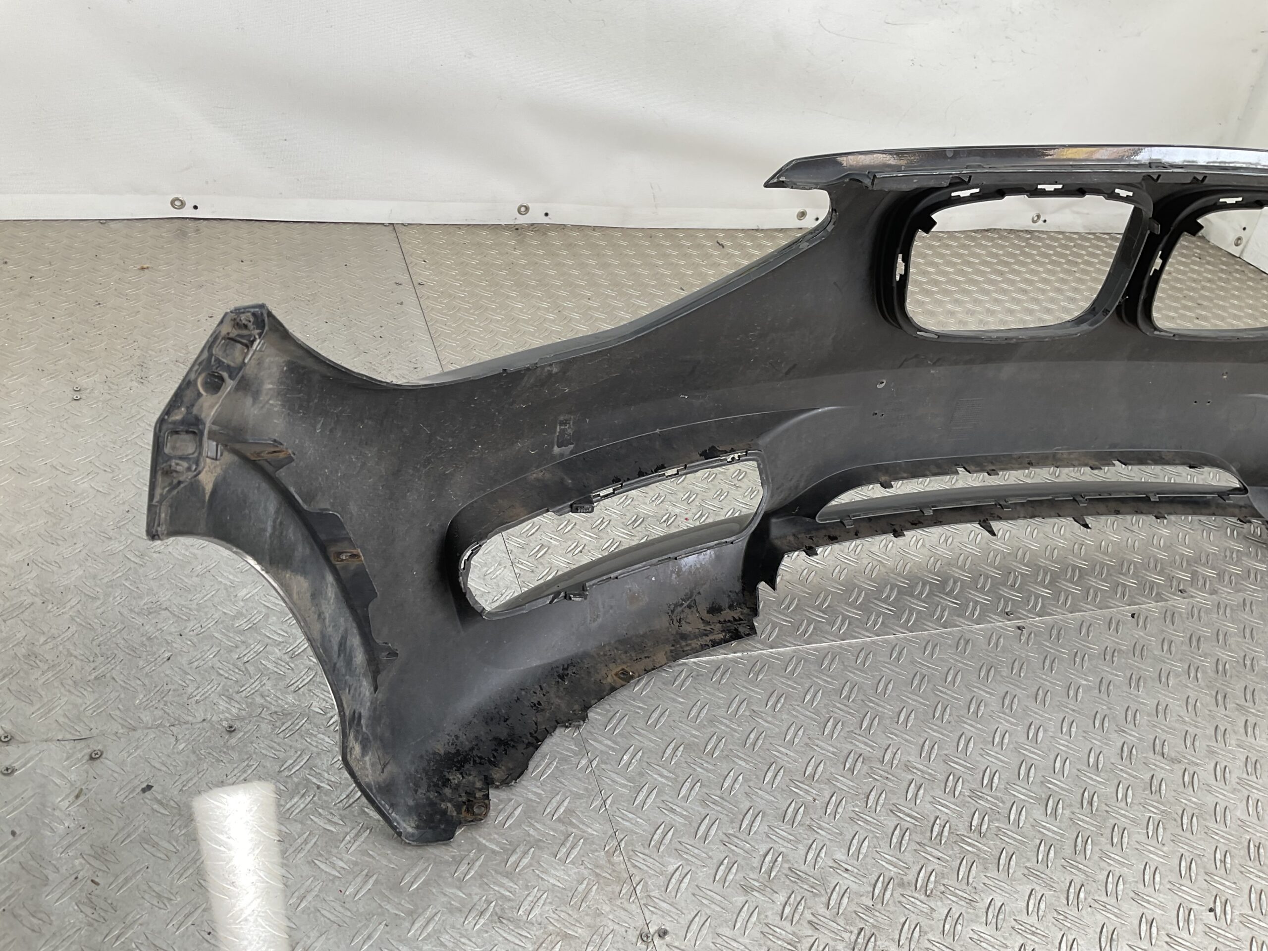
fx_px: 1062
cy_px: 476
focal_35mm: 29
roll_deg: -13.6
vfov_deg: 48.2
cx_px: 634
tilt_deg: -32.6
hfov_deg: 61.7
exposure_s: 1/107
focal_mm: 3
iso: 16
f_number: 1.8
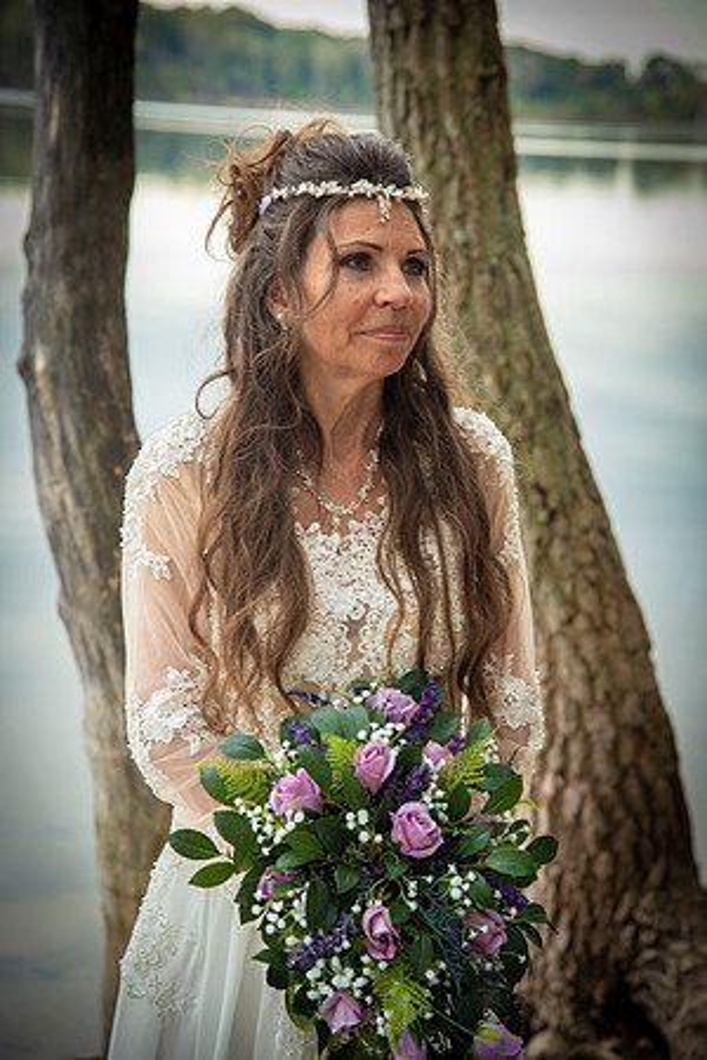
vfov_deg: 22.1
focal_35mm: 92
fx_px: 2710
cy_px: 530
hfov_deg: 14.9
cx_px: 354
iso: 320
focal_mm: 92
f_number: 5
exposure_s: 1/160
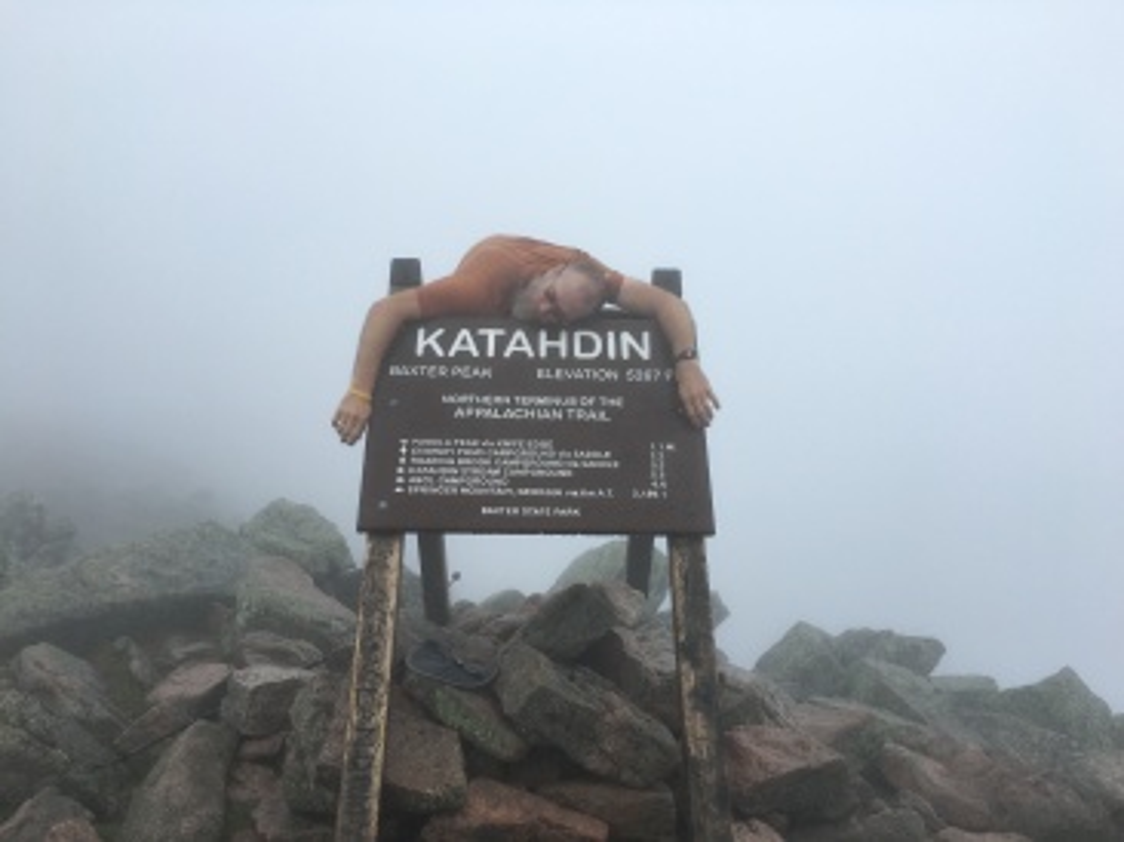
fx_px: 941
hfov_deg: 61.7
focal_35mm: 29
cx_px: 562
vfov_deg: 48.2
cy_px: 421
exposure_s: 1/625
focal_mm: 4.15
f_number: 2.2
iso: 25
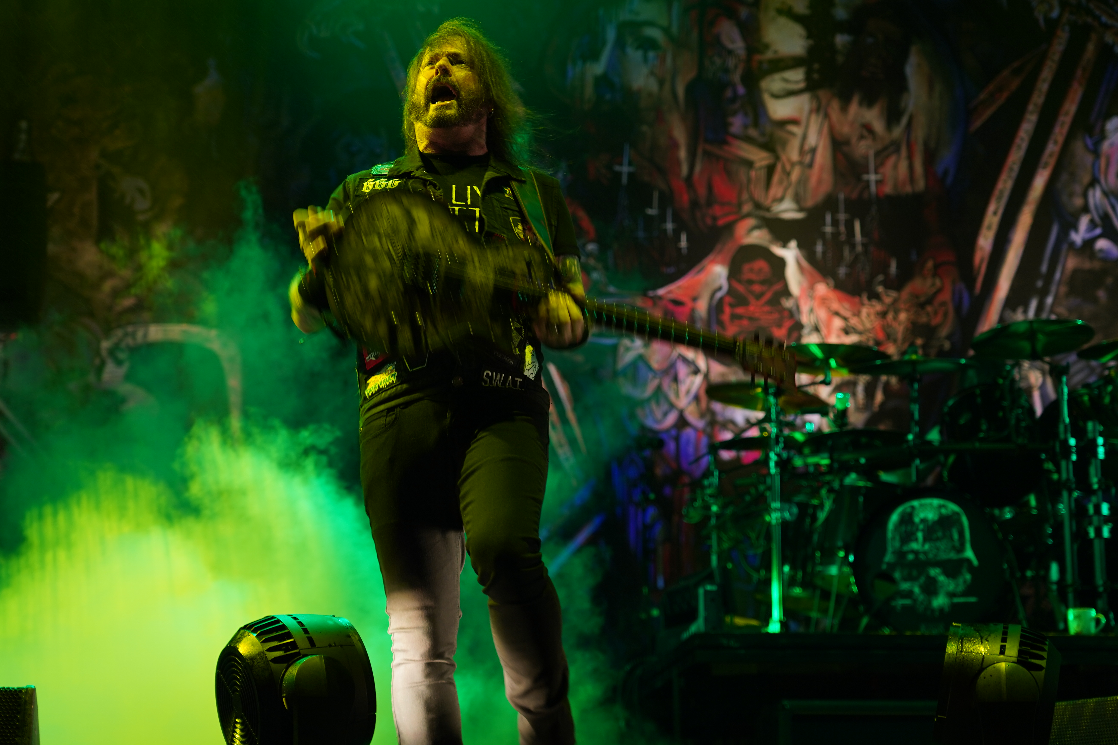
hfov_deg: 26.0
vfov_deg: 17.5
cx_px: 567
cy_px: 343
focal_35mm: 78
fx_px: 2422
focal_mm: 68
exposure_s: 1/80
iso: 200
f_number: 4
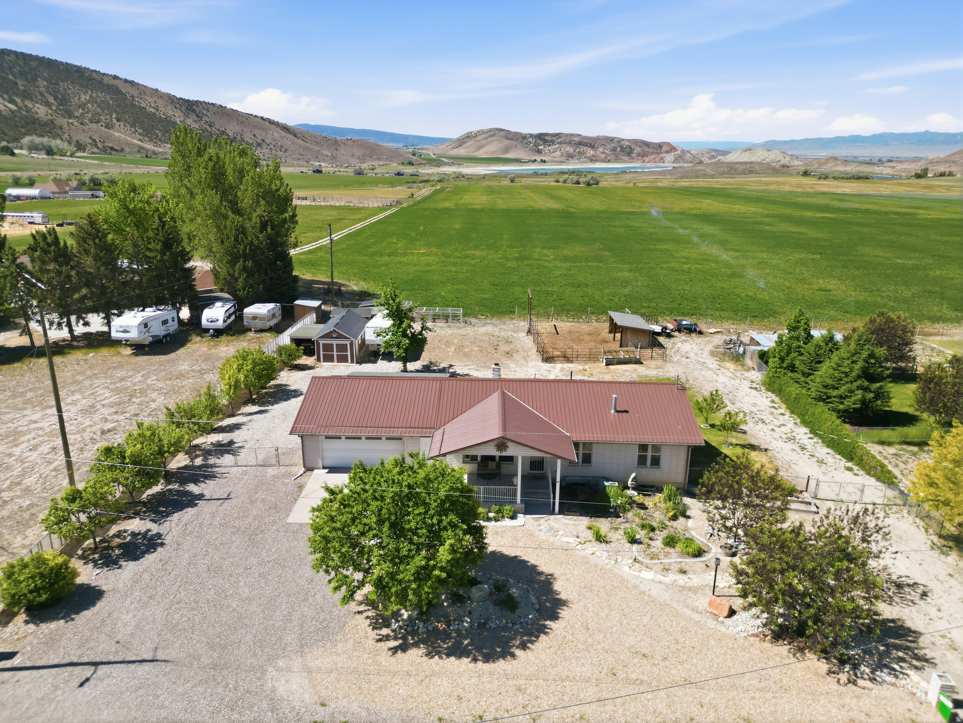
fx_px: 668
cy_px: 362
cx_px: 482
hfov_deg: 71.6
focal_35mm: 24
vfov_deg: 56.8
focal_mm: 6.7
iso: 100
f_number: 1.7
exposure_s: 1/2500
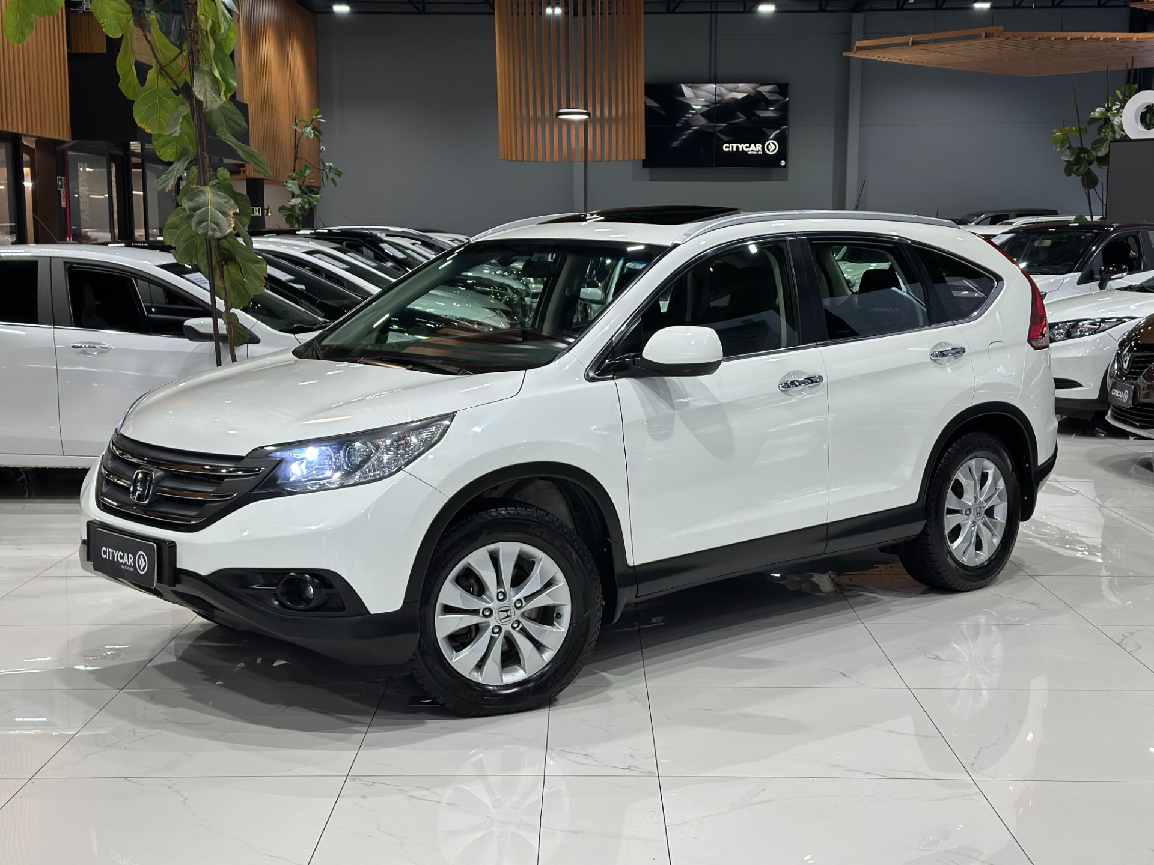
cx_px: 577
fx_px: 1600
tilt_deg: -8.0
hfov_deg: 39.7
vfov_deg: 30.3
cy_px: 432
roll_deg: +0.2
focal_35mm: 48
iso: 100
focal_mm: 6.86
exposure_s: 1/120
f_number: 1.78
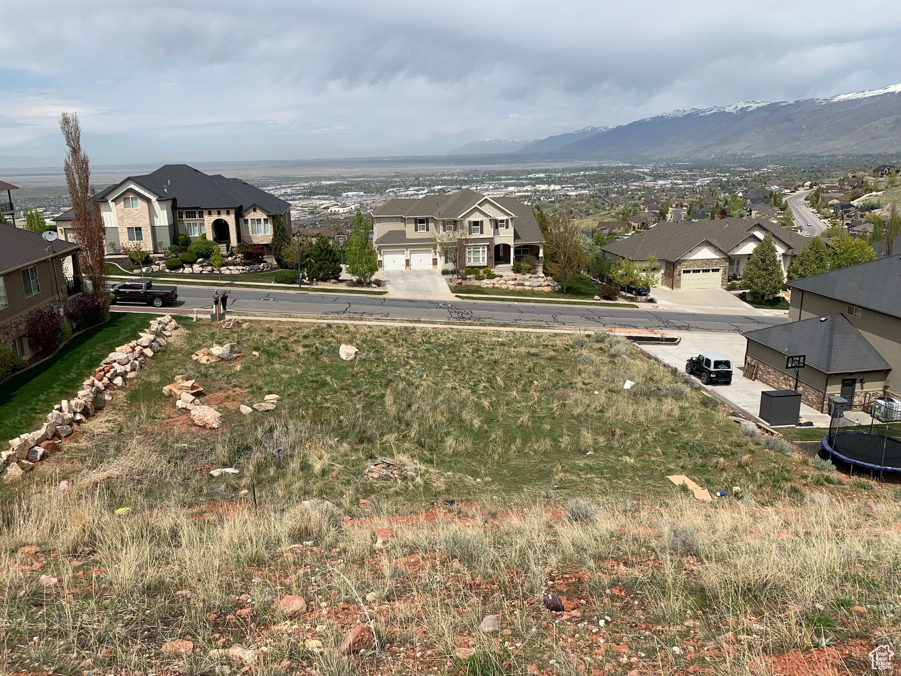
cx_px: 450
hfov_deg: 67.3
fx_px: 677
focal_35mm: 26
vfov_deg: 53.1
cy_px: 338
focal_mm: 4.25
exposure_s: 1/3650
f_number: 1.8
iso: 25
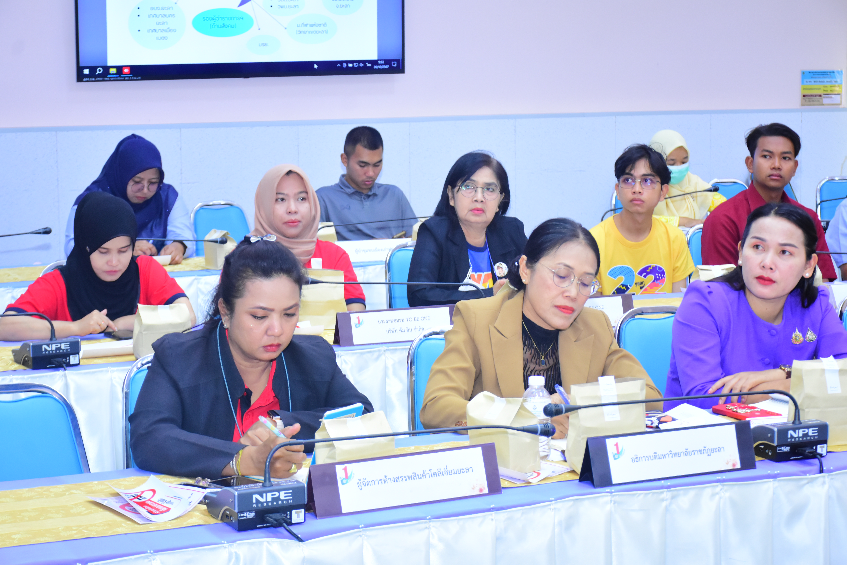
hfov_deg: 27.0
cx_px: 424
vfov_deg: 18.2
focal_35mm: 75
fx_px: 1764
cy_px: 282
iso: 1600
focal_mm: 50
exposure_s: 1/80
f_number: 6.3
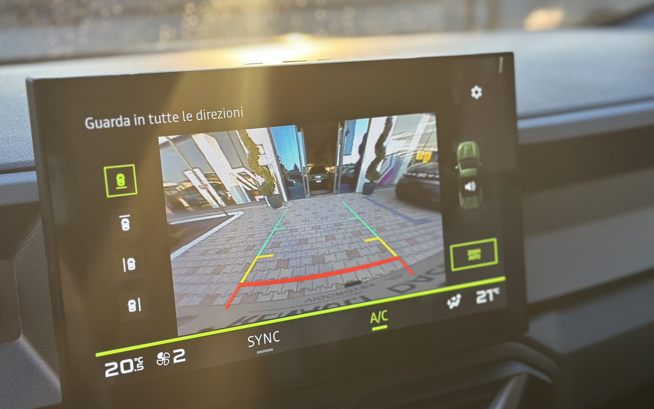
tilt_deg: -16.3
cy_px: 212
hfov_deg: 39.6
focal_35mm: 51
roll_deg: -0.5
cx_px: 327
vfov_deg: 25.3
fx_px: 909
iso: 80
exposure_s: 1/298
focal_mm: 6.86
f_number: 1.78
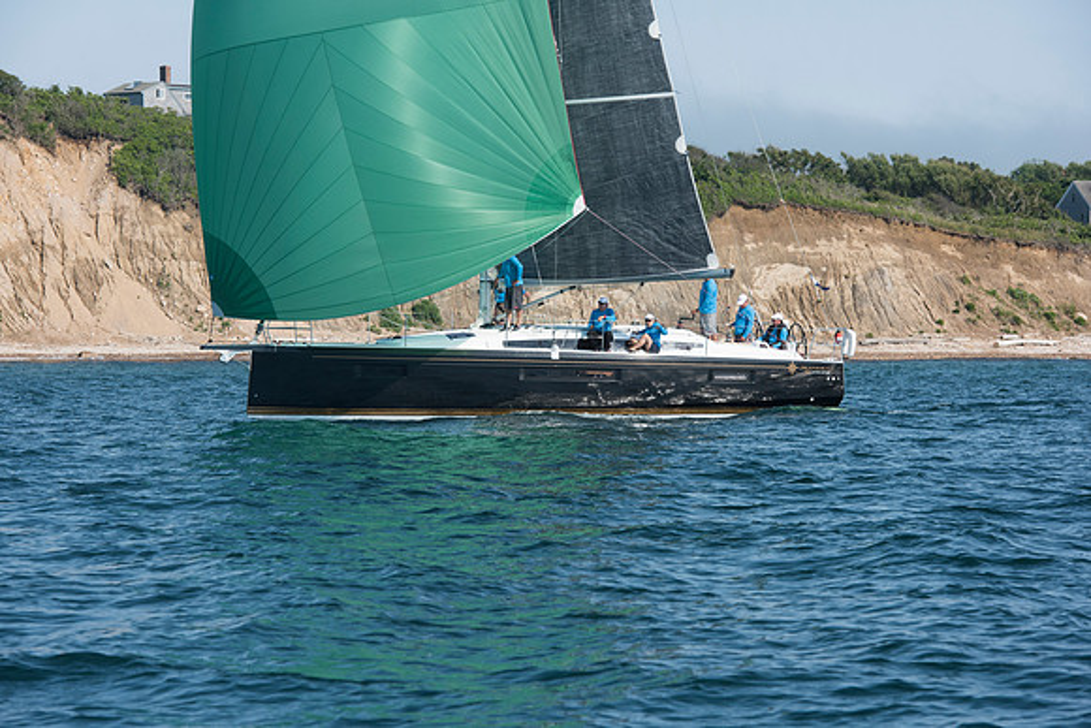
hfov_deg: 14.0
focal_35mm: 147
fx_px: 4458
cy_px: 364
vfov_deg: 9.3
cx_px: 546
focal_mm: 145
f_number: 9
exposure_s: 1/1000
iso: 320
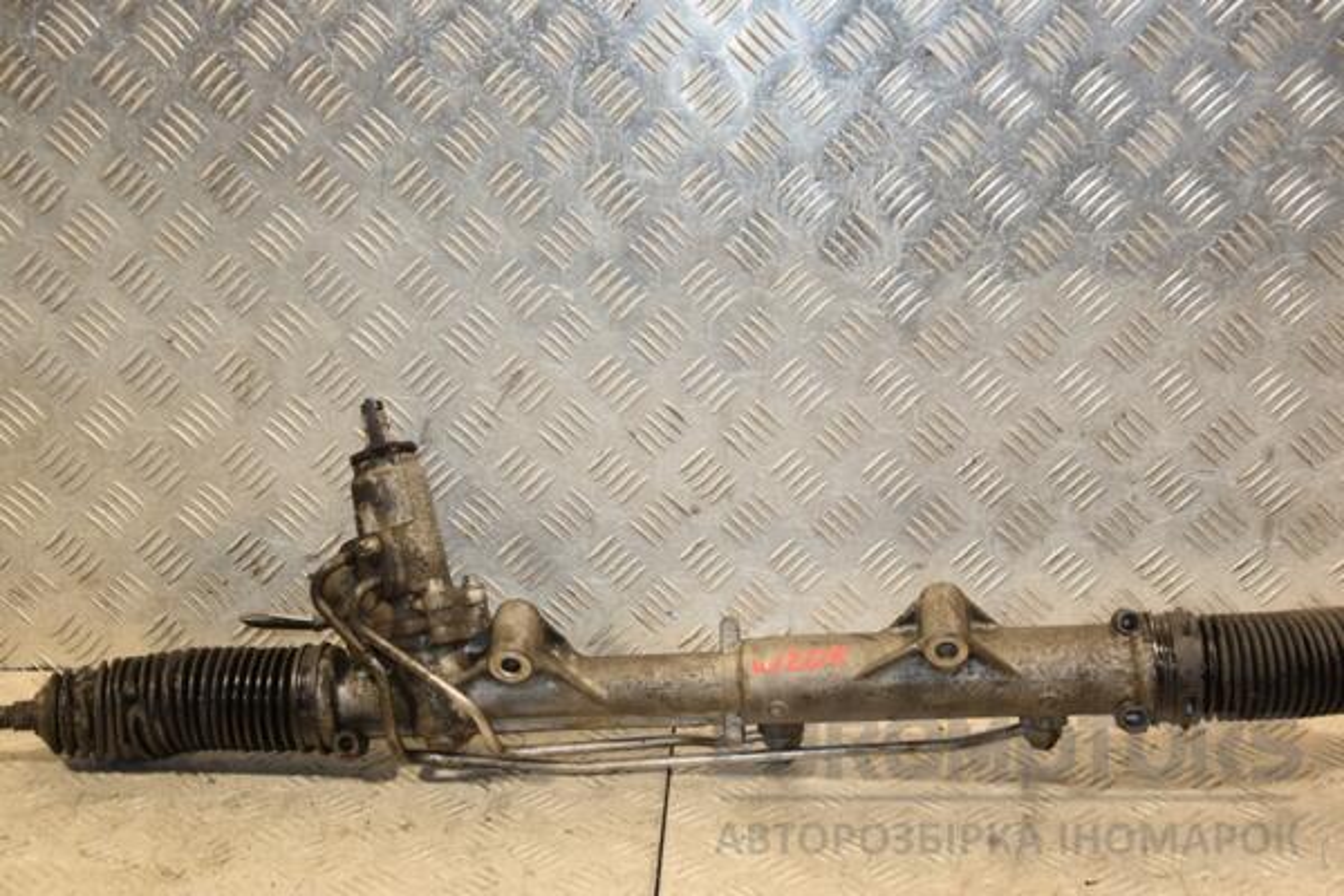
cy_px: 448
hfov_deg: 35.1
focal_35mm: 57
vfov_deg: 23.8
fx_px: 2128
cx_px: 672
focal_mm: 38
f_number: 5
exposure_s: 1/160
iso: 800
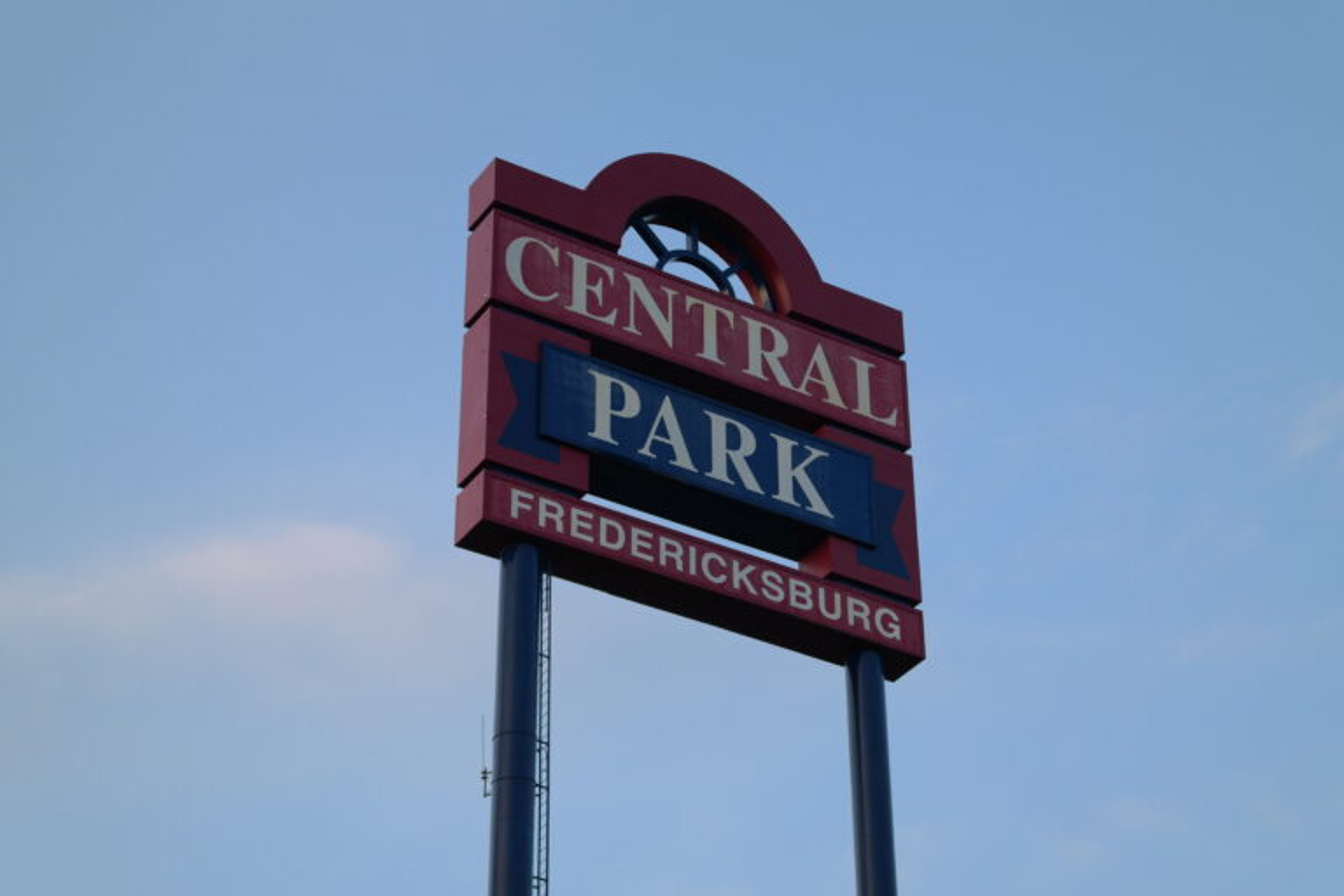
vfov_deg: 17.7
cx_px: 672
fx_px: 2874
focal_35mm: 77
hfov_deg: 26.3
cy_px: 448
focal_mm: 50
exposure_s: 1/100
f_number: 5.6
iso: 200
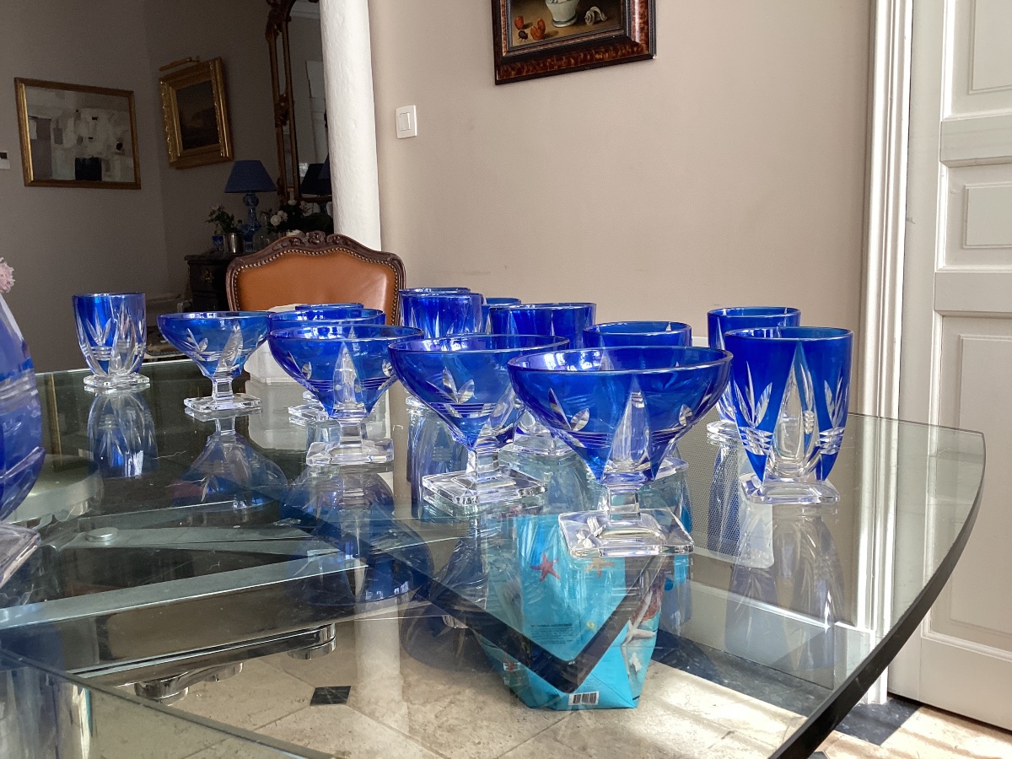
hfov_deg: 58.4
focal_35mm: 31
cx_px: 506
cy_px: 380
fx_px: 906
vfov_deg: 45.4
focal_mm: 3.3
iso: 64
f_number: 2.4
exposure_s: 1/60
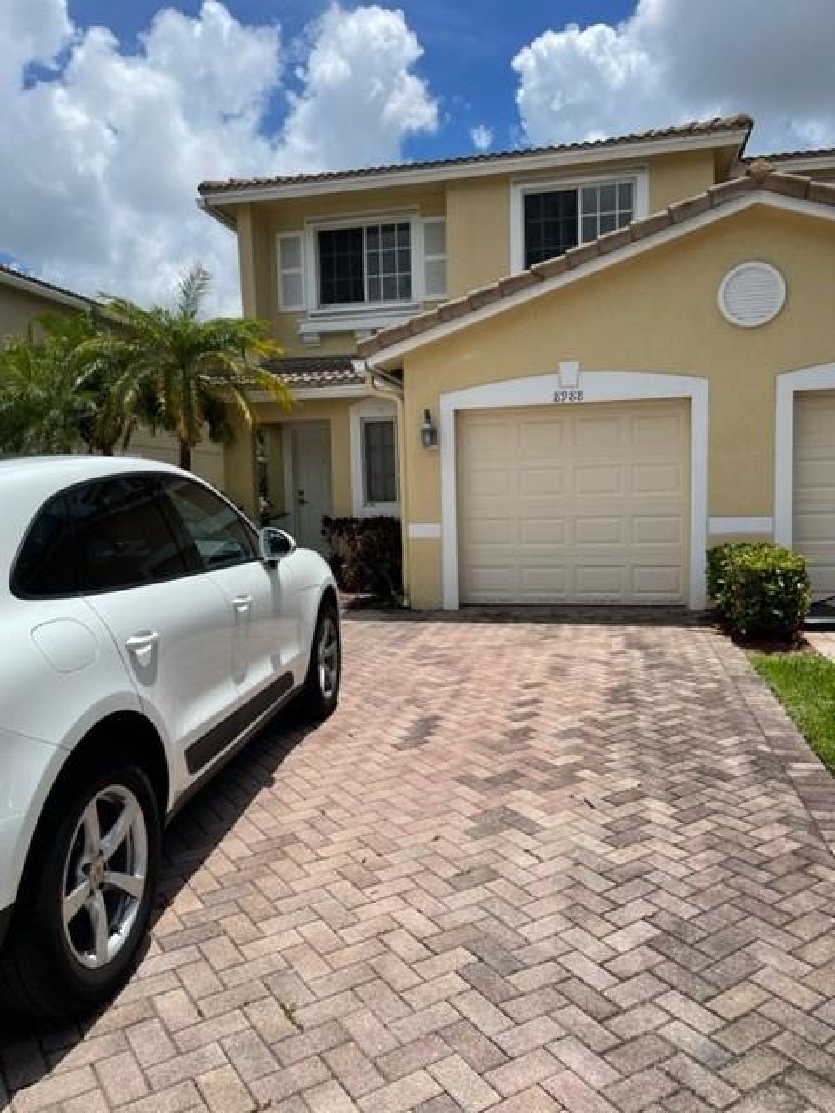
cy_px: 556
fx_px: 836
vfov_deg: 67.3
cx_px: 418
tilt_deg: -5.0
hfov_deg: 53.1
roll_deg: +1.8
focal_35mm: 26
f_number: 1.6
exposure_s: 1/5814
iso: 32
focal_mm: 4.2
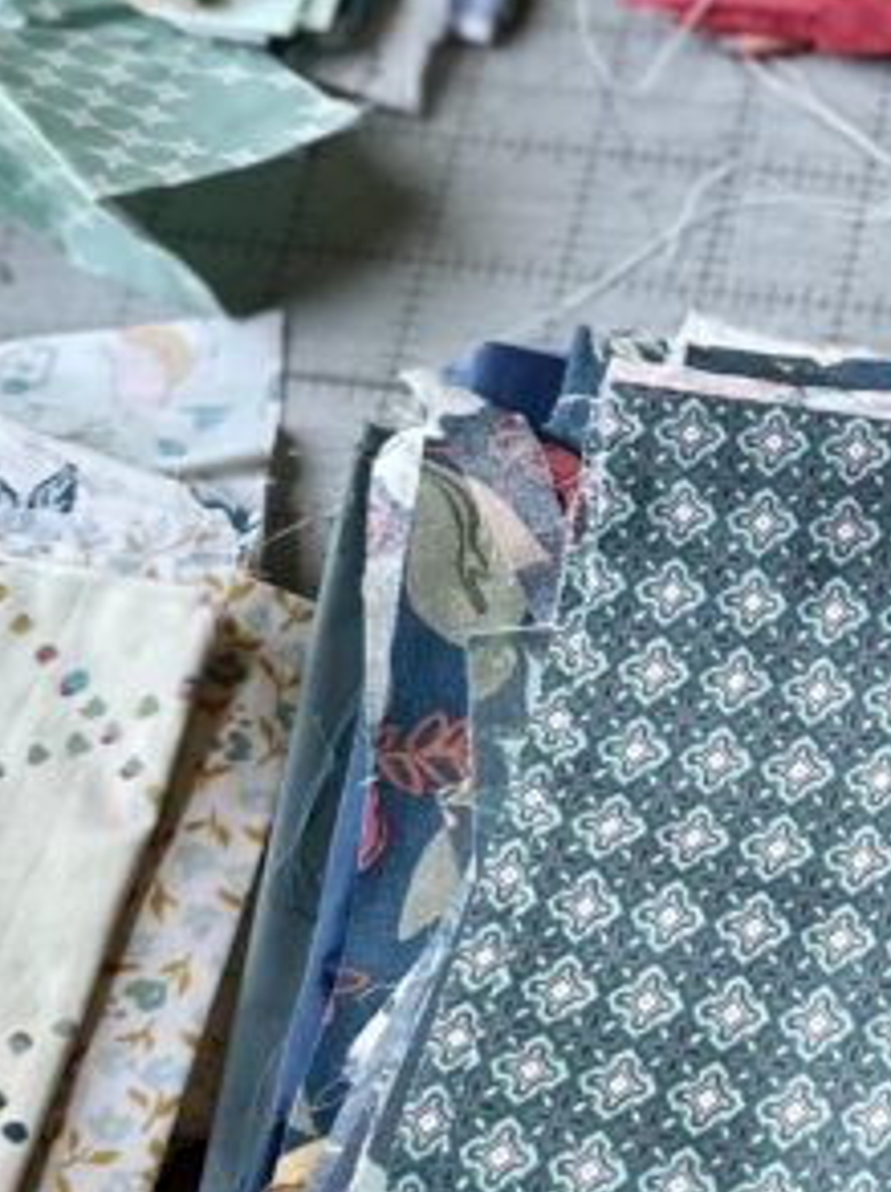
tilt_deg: -65.0
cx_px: 1135
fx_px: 2889
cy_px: 391
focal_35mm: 84
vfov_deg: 23.2
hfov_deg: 16.6
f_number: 1.78
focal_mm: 6.86
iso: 125
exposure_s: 1/120
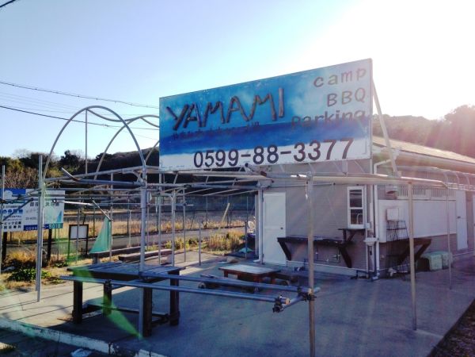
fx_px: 453
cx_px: 238
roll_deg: -0.3
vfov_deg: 42.9
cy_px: 178
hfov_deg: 55.4
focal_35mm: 33
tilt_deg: +1.8
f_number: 2.4
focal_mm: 4.12
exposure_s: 1/1043
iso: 50
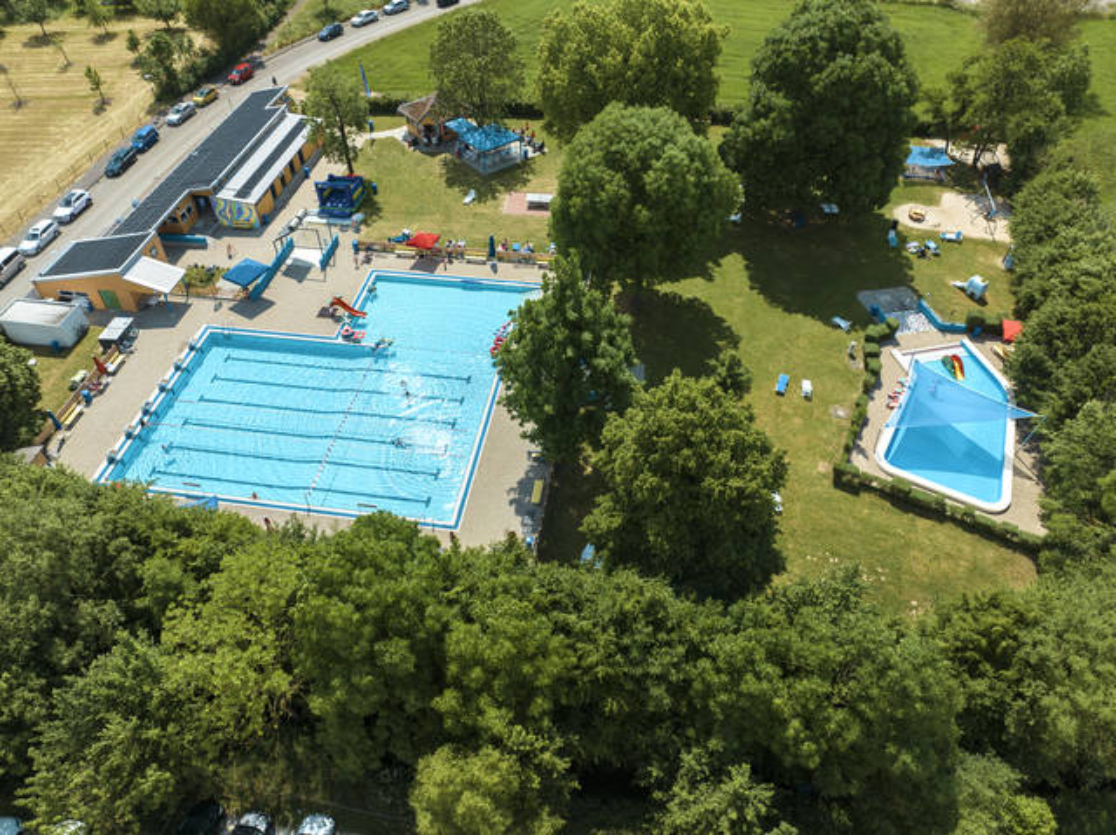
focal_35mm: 24
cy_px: 418
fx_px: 773
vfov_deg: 56.8
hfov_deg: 71.6
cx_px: 558
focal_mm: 12.29
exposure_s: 1/1600
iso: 130
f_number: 2.8
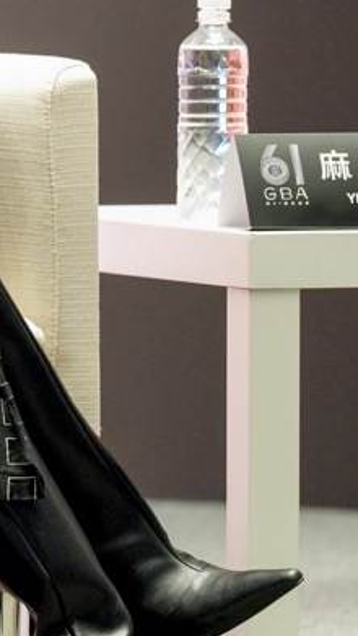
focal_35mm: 685
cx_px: -236
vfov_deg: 3.2
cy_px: 7
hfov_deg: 1.8
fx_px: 11558
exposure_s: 1/160
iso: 2500
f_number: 2.8
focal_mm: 200
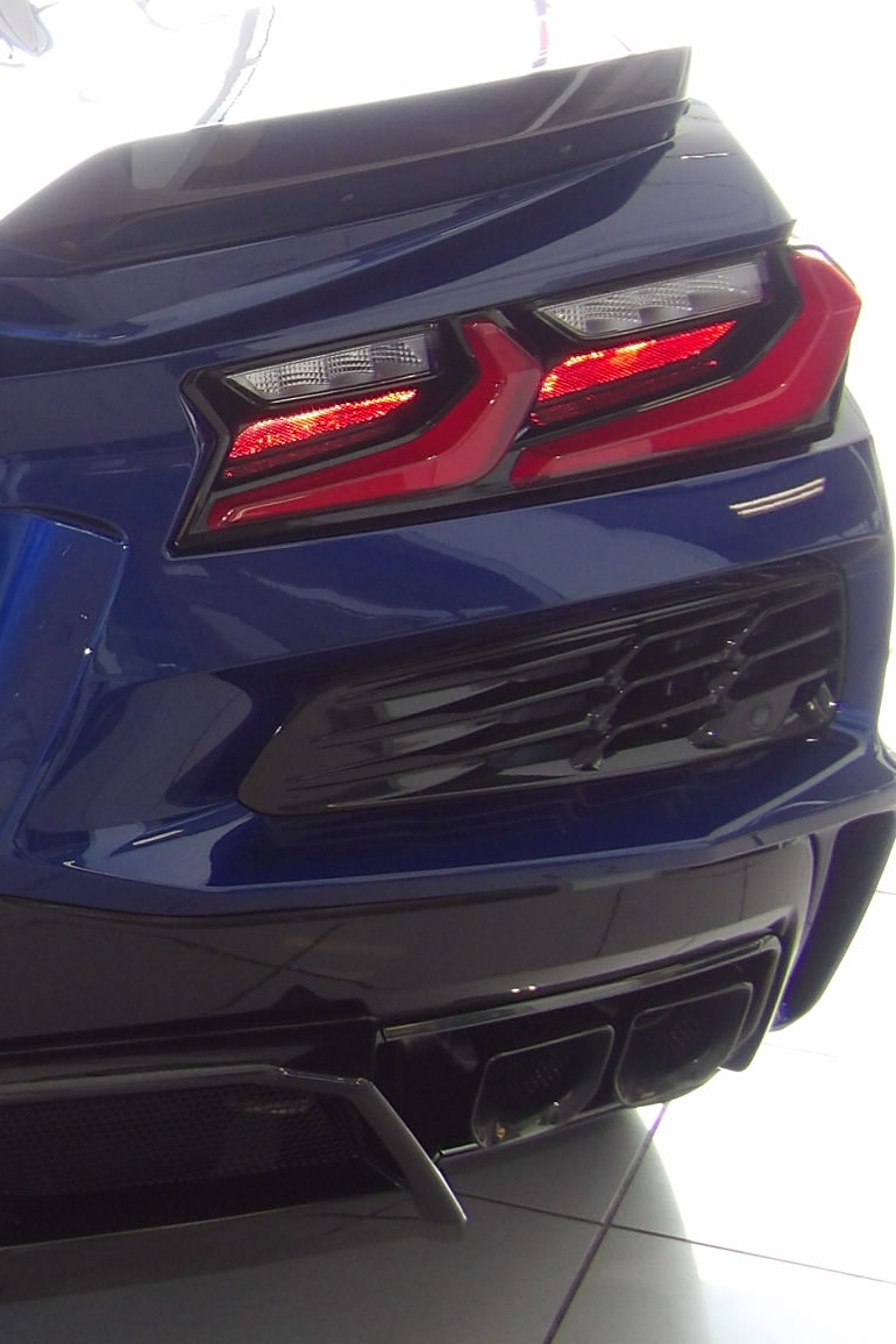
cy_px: 585
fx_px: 3397
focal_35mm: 91
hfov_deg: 14.0
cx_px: -491
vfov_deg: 22.4
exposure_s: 1/44
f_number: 3.7
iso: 100
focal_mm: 7
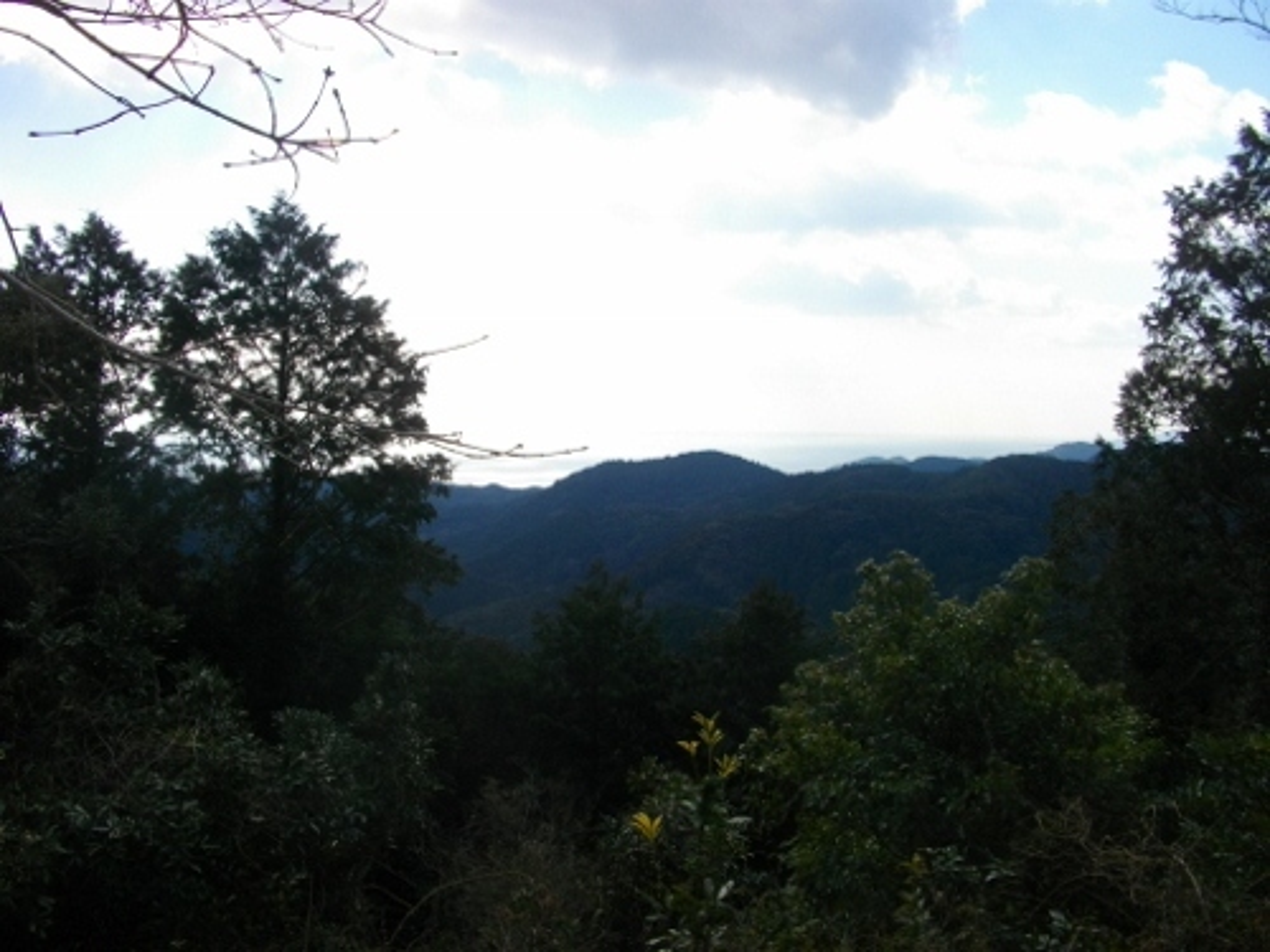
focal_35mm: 32
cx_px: 635
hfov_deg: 56.8
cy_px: 476
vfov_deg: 44.2
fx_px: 1174
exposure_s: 1/400
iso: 100
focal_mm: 5.7
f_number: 5.5
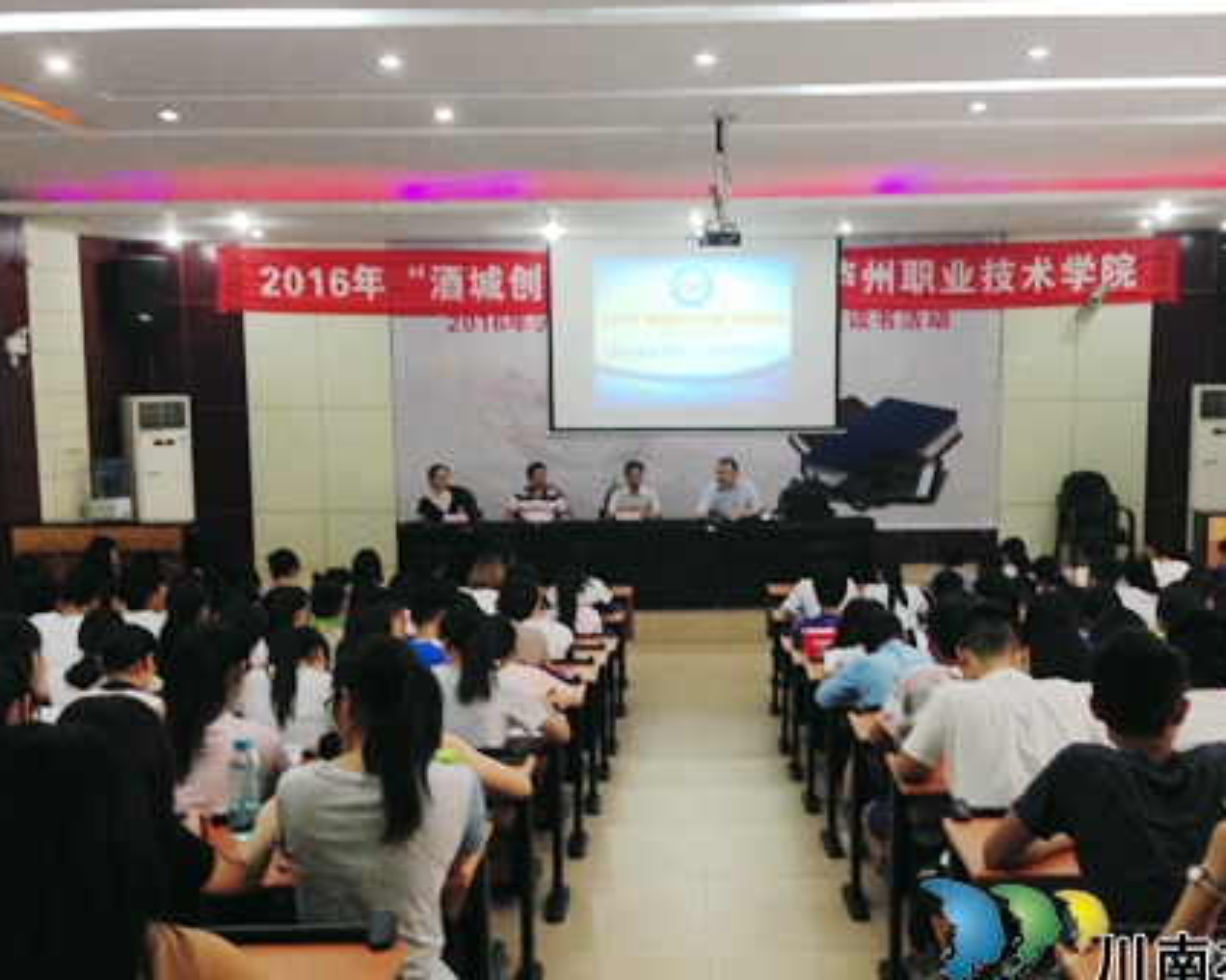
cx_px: 668
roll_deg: +1.1
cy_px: 504
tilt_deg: -5.9
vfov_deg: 39.1
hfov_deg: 47.9
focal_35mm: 38
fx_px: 1379
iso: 100
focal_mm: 4.12
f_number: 2.4
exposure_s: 1/20
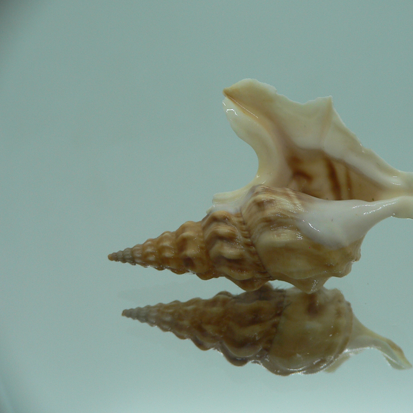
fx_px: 567
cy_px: 206
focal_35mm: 42
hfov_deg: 39.5
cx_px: 278
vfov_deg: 40.0
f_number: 2.8
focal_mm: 4.6
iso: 80
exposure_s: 1/60
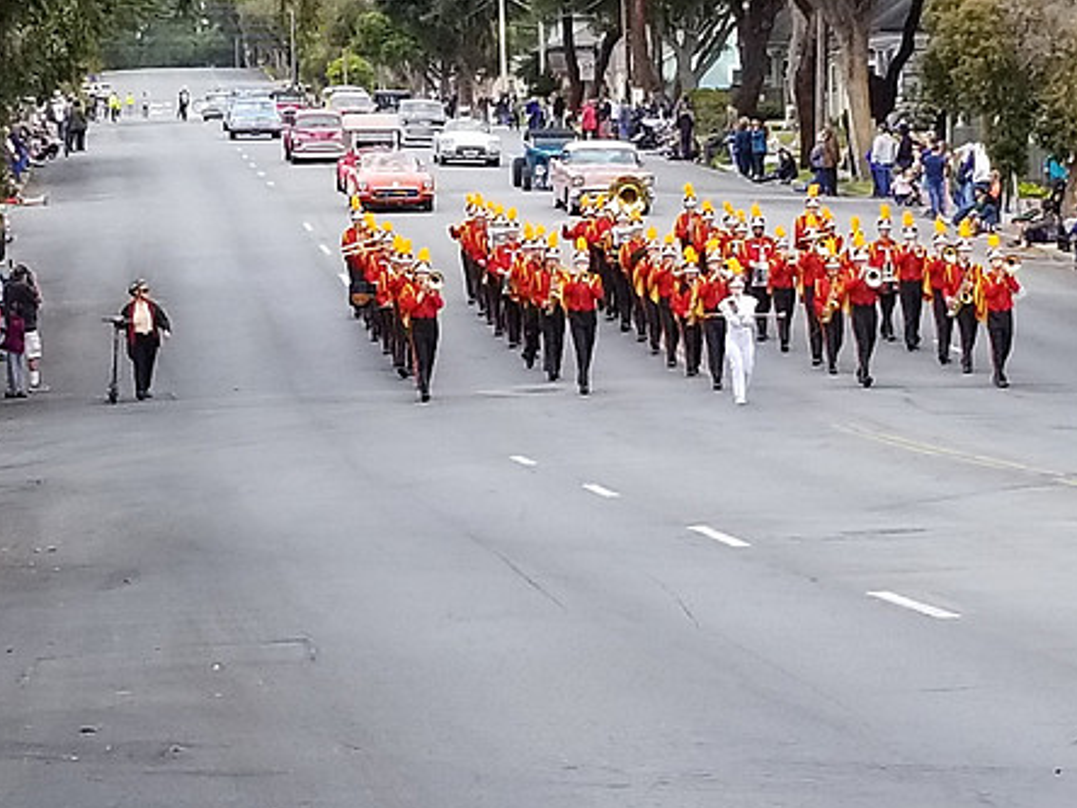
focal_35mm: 34
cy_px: 341
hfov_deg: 53.6
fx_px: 1058
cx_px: 650
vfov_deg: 41.7
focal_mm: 4.3
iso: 50
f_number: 1.7
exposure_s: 1/676
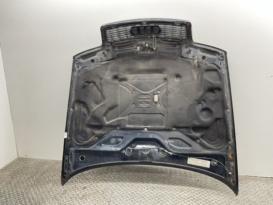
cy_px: 102
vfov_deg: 48.2
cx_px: 136
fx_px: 229
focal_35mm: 29
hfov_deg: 61.7
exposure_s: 1/50
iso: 100
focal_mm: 3
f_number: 1.8
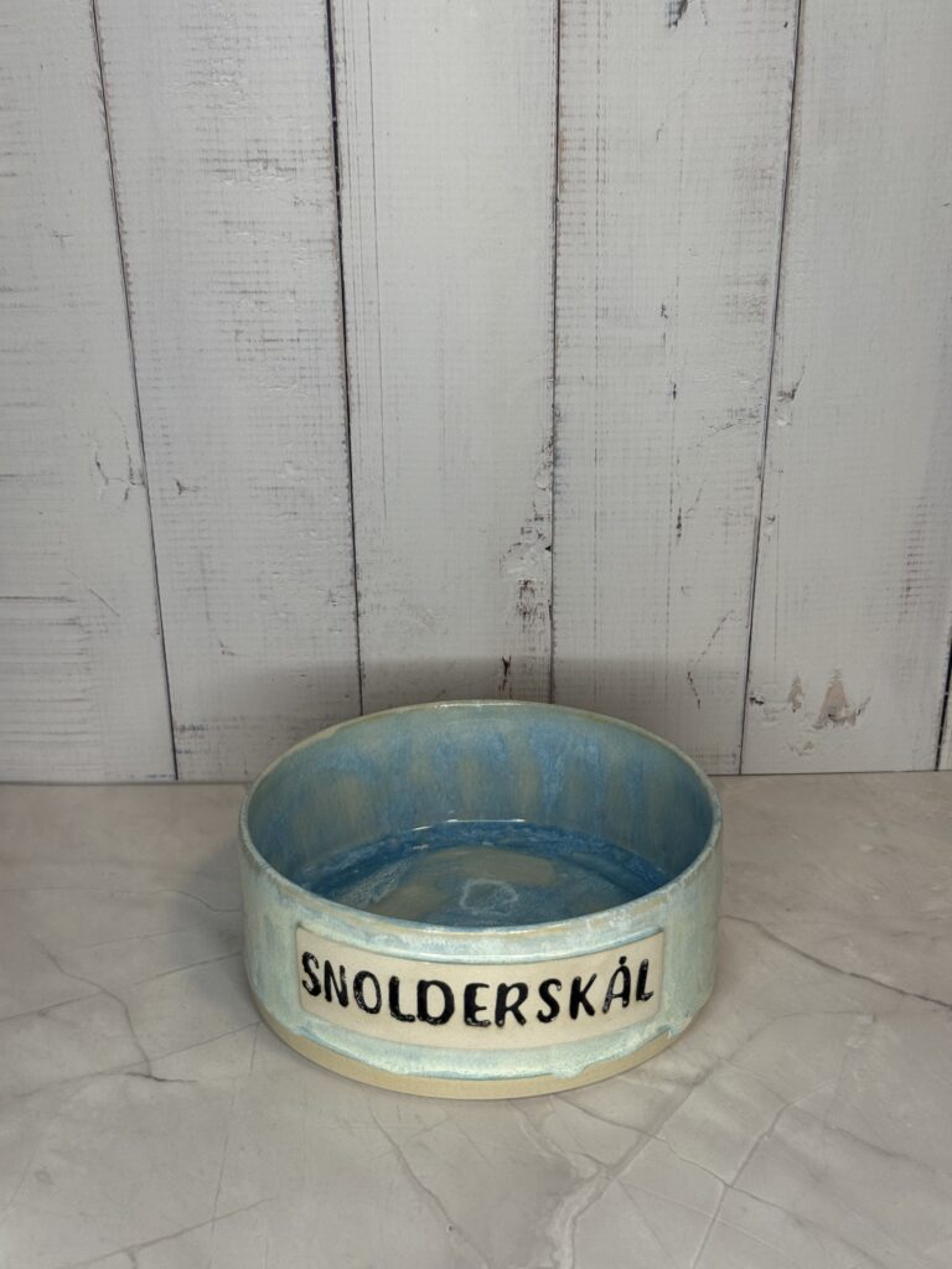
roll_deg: +0.0
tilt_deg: -22.9
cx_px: 476
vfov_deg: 39.7
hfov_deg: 30.3
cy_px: 634
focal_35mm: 48
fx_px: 1760
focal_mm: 6.76
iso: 80
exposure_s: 1/119
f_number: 1.78
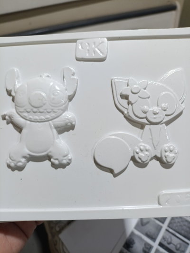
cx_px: 95
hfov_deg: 54.9
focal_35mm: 25
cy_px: 126
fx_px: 183
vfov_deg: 69.4
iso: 160
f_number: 1.7
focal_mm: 4.71
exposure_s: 1/33.3
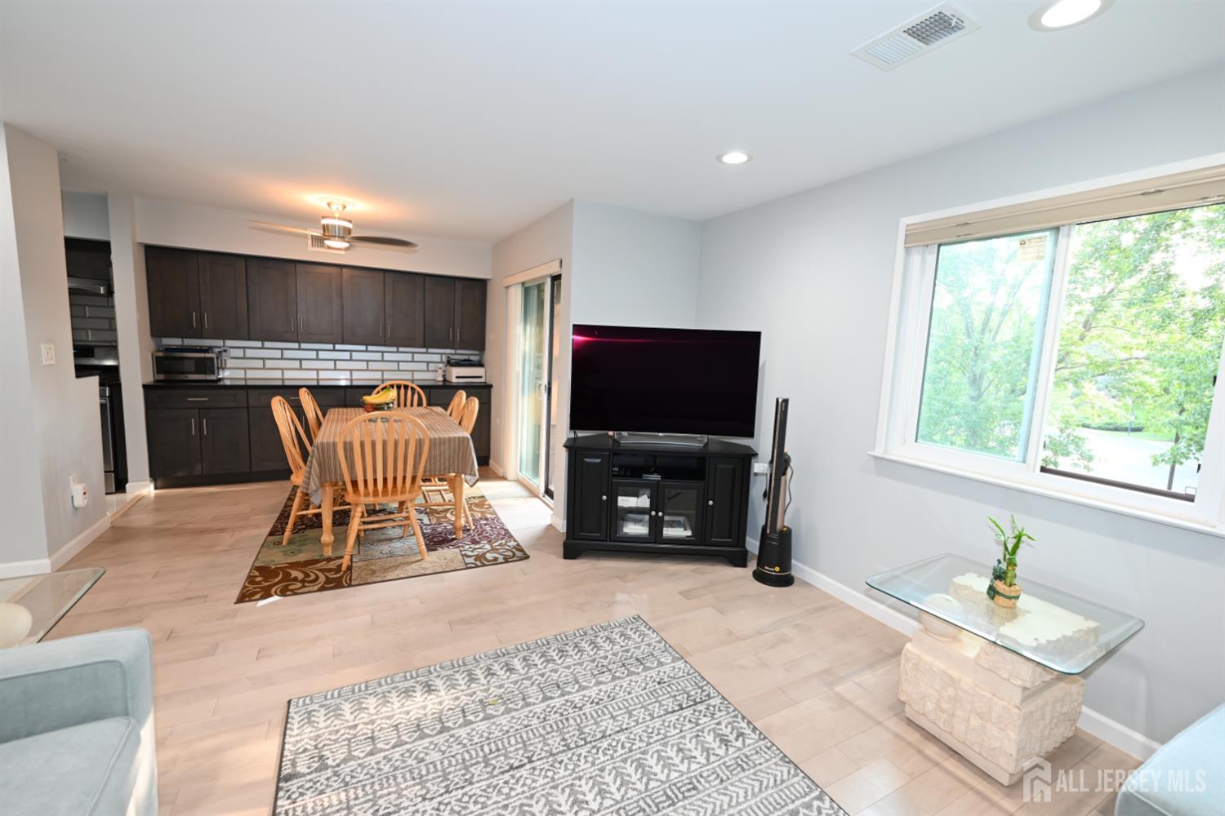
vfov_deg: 77.3
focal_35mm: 15
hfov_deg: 100.4
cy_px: 408
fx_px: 510
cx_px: 612
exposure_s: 1/60
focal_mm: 15
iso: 720
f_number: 4
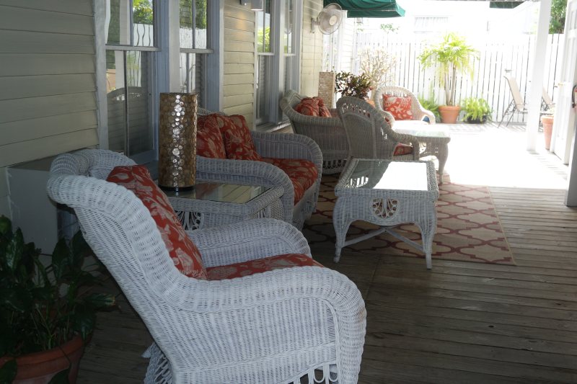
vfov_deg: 33.4
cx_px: 288
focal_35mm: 40
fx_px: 641
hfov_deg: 48.5
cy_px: 192
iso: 100
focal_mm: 26
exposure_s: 1/100
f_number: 4
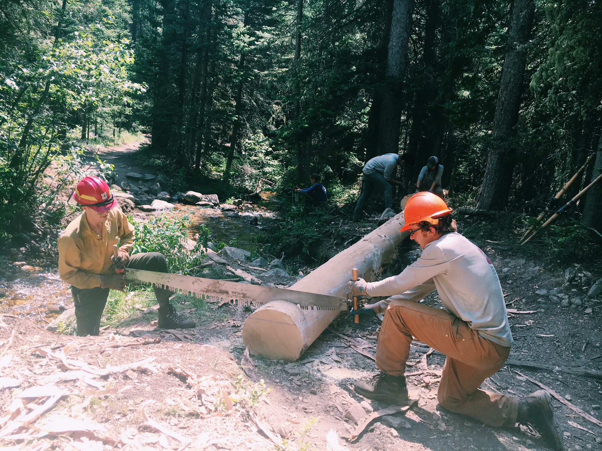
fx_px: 504
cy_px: 226
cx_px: 301
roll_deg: -6.6
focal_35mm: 29
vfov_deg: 48.2
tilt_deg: -11.7
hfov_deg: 61.7
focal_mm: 4.15
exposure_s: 1/409
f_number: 2.2
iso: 25
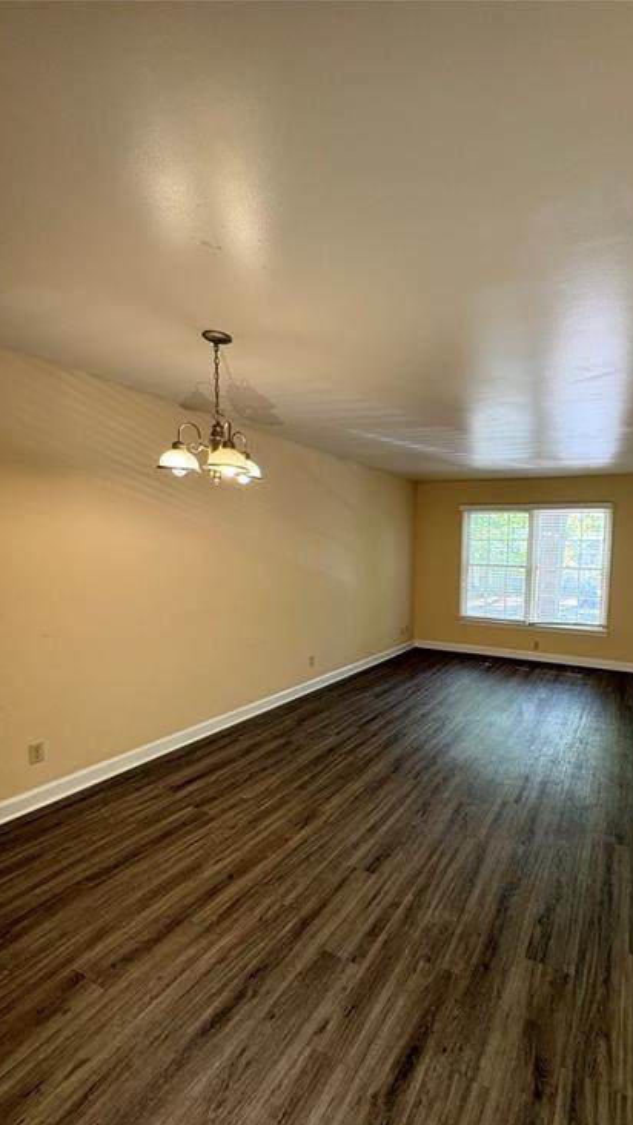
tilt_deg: -4.3
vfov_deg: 99.3
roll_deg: -1.9
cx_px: 430
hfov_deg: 65.1
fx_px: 477
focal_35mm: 16
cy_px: 589
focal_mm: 2.22
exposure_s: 1/49
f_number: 2.2
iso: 250
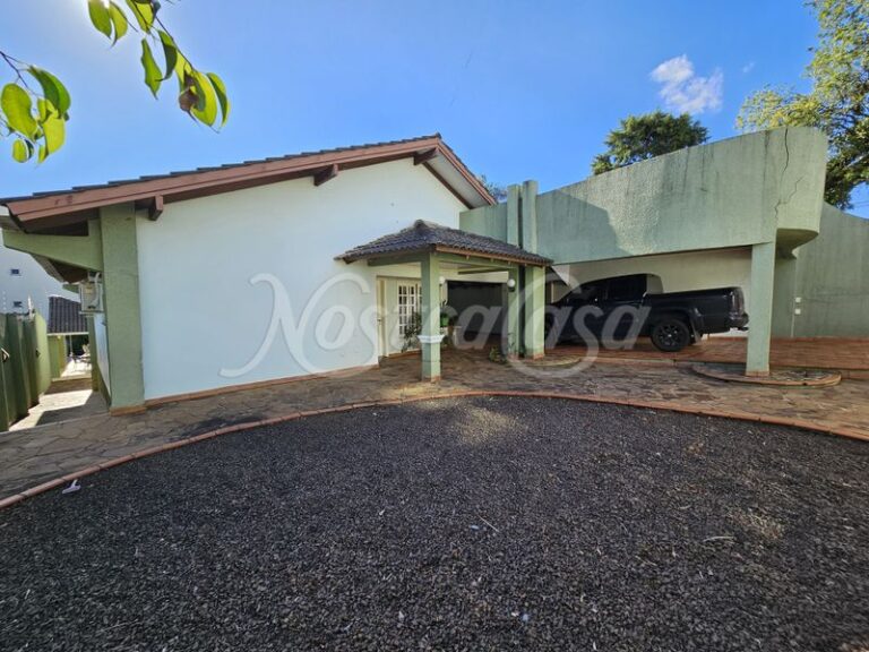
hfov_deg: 106.2
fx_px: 326
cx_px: 434
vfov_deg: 89.9
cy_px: 326
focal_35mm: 13
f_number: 2.2
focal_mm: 2.2
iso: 50
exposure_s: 1/758
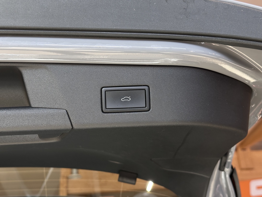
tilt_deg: +24.6
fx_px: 363
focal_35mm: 48
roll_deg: +3.7
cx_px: 131
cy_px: 98
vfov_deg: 30.3
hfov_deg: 39.7
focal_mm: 6.86
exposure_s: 1/102
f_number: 1.78
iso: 80
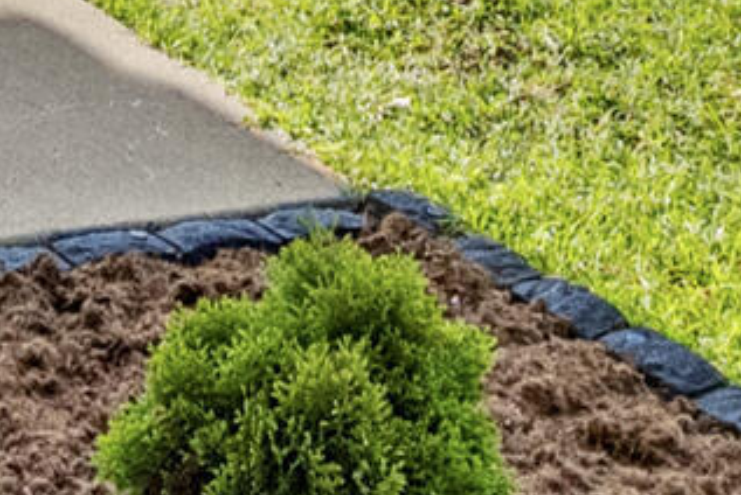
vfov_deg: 9.5
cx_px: -278
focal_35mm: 126
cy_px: -750
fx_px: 2596
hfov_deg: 15.3
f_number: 11
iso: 1000
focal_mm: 16
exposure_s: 1/200
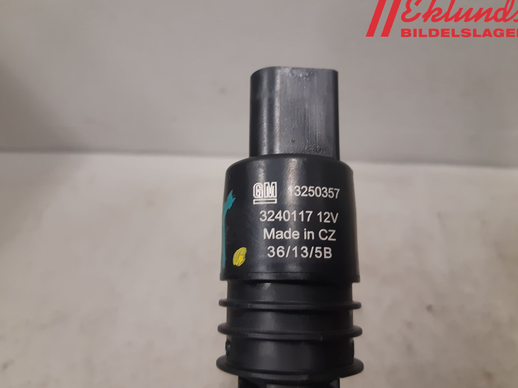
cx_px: 258
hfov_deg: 65.3
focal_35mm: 27
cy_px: 194
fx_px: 404
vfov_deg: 51.4
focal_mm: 3.93
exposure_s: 1/50
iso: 160
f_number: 1.7
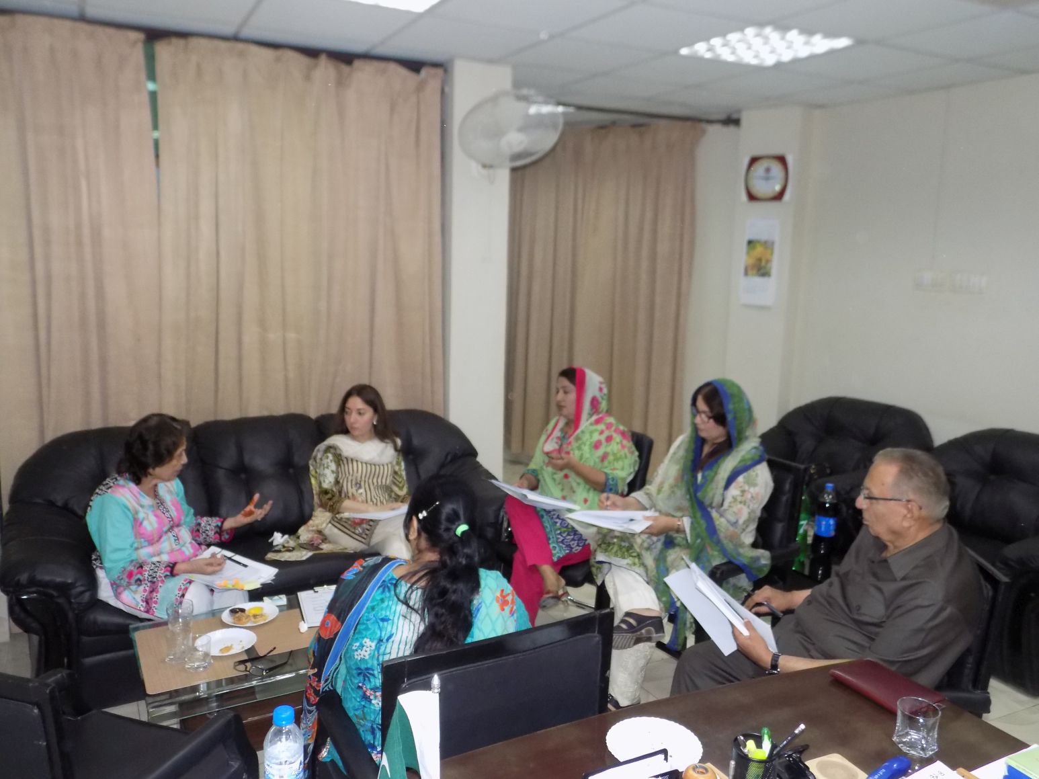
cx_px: 520
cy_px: 390
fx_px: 810
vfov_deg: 51.3
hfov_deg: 65.3
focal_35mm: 27
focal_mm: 4.8
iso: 320
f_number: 3.2
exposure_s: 1/30
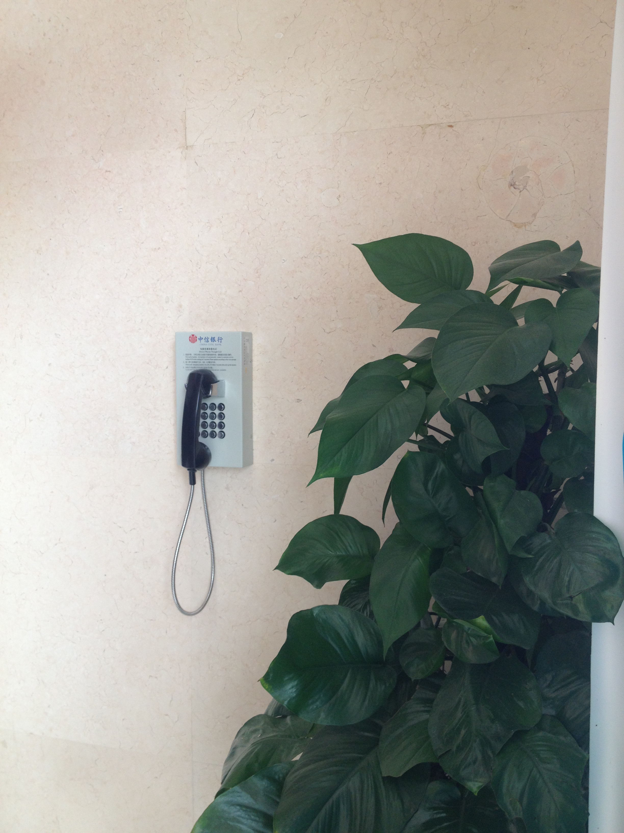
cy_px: 416
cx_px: 312
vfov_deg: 52.6
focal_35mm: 35
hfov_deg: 40.7
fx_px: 841
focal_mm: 4.28
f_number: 2.4
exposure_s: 1/40
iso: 50
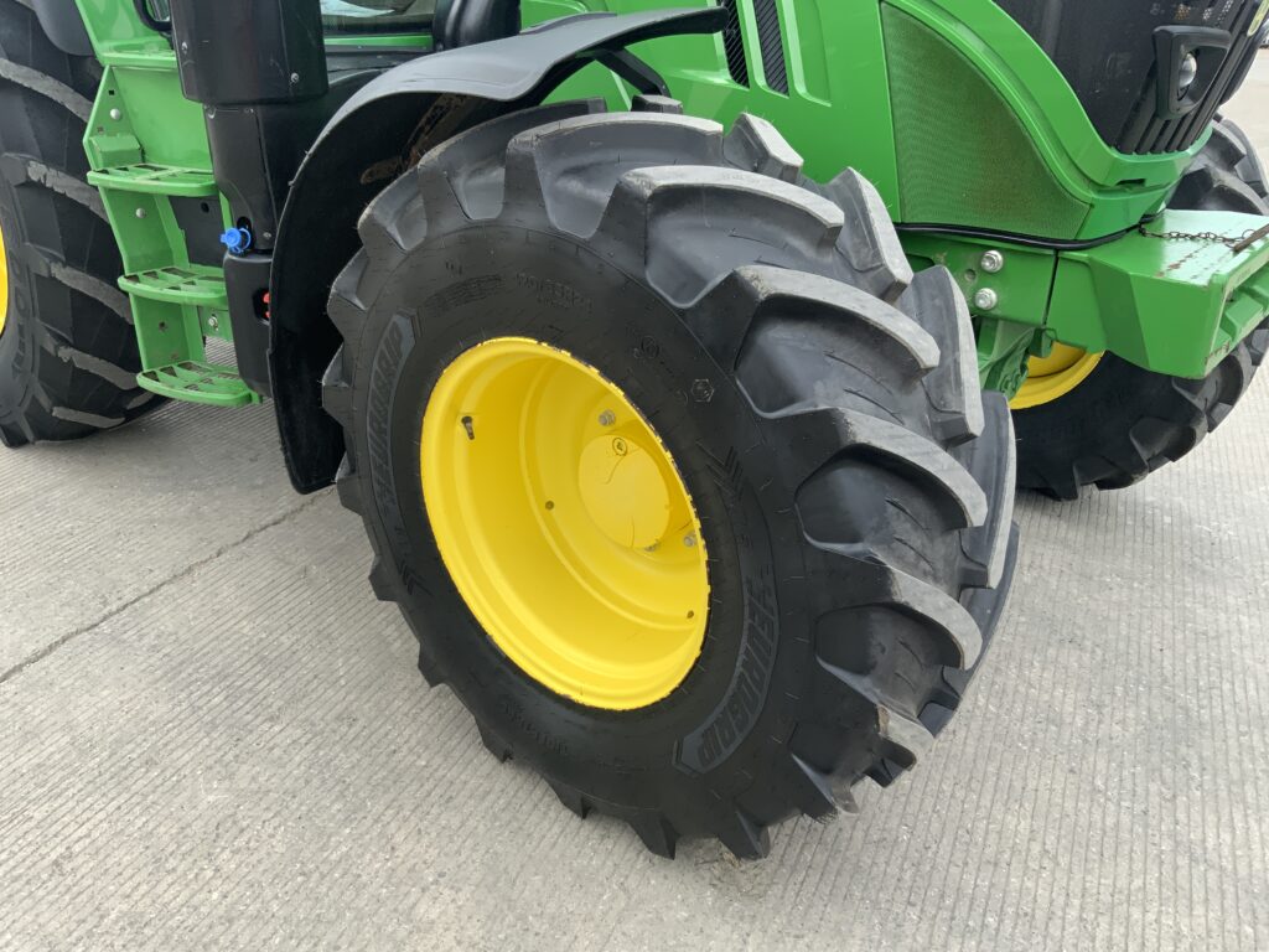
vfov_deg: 48.2
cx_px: 634
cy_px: 476
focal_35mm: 29
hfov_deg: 61.7
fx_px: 1063
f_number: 1.8
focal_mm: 3
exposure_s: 1/370
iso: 16
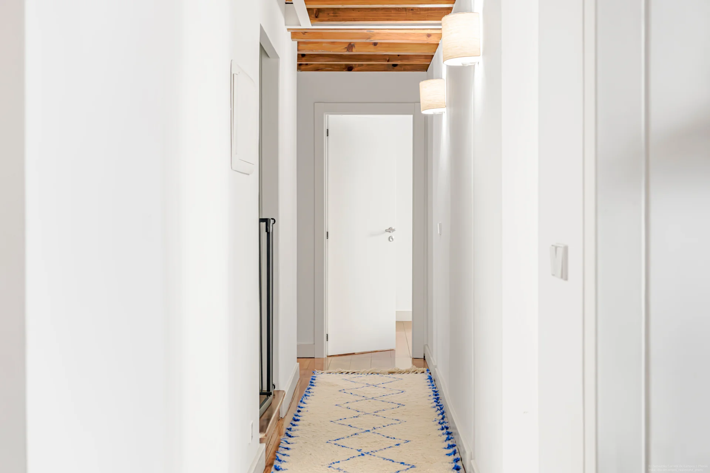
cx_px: 355
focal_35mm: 50
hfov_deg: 39.6
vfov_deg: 27.0
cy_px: 236
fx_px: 986
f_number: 8
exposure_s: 1/50
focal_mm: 50
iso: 2000
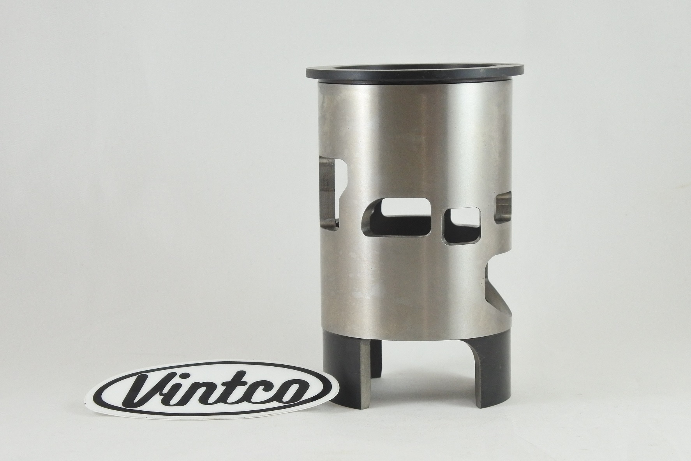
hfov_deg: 31.4
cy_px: 230
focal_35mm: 64
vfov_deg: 21.2
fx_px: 1228
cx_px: 346
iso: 640
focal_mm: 24
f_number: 5
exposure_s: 1/125
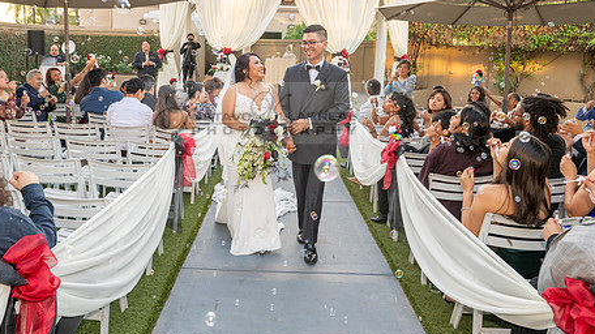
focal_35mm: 32
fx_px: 505
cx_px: 257
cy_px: 113
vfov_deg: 36.3
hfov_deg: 60.8
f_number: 5.6
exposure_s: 1/200
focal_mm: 24
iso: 500
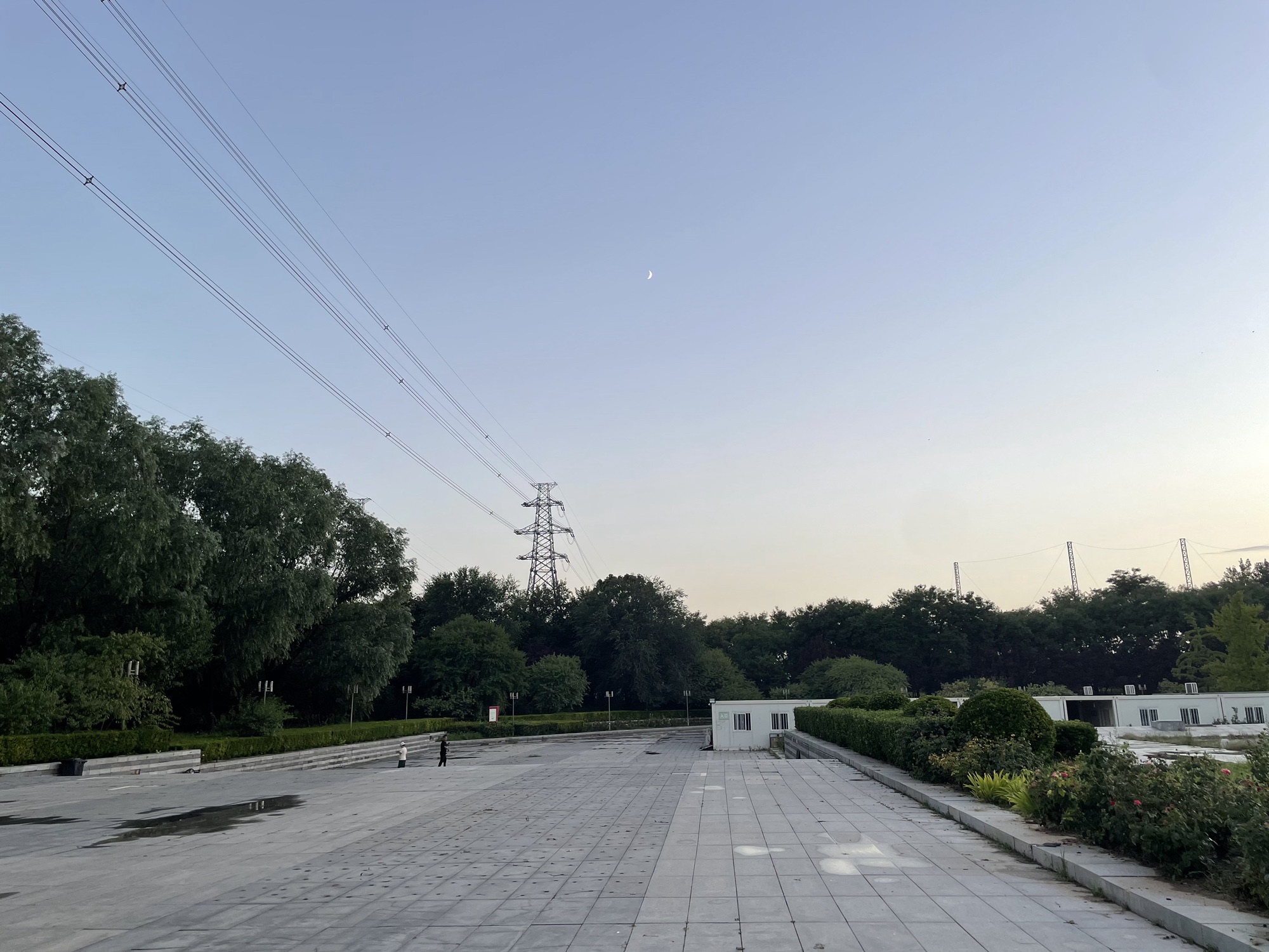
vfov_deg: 53.1
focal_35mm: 26
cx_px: 634
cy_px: 476
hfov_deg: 67.3
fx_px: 953
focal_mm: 4.2
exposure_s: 1/156
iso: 32
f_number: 1.6
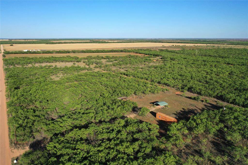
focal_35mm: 28
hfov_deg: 65.5
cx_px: 124
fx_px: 193
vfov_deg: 46.4
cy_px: 82
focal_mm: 10.26
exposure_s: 1/50
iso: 100
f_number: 2.8
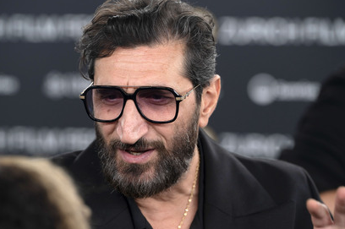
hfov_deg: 11.6
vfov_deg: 7.7
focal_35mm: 177
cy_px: 110
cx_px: 162
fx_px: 1694
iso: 400
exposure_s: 1/200
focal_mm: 160
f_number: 4
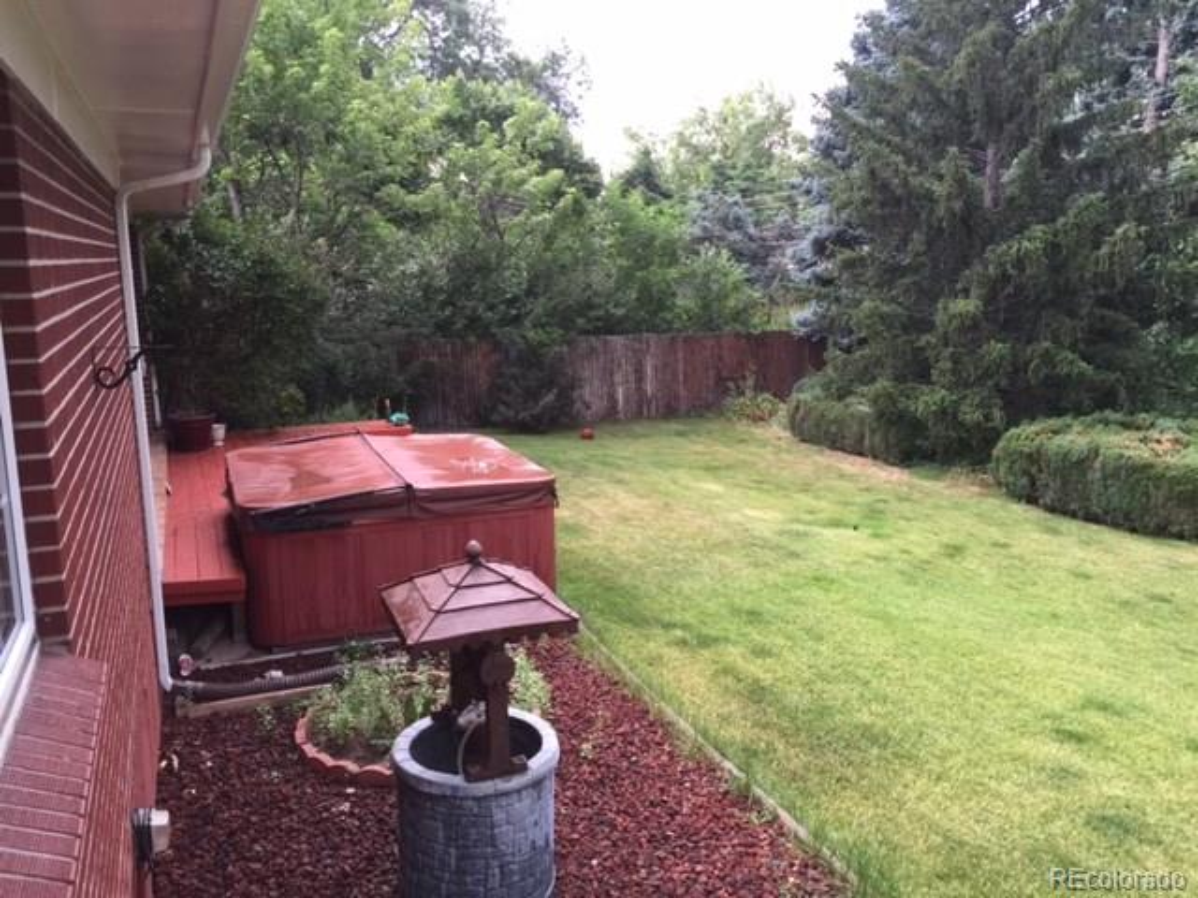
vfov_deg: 48.2
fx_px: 1004
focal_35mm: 29
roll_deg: +0.5
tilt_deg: -9.6
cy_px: 449
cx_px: 599
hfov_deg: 61.7
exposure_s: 1/40
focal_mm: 4.15
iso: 32
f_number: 2.2
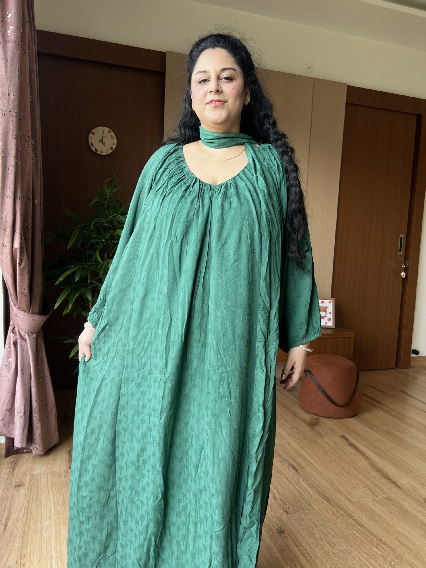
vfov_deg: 67.3
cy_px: 284
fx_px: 427
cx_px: 213
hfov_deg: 53.1
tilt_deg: -5.8
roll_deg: -1.9
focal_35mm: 26
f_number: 1.5
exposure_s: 1/121
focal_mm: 5.7
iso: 32
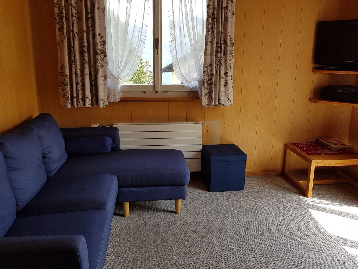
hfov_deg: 67.3
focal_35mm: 26
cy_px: 134
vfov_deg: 53.1
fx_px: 269
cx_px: 179
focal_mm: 4.2
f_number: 1.7
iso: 40
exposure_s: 1/180
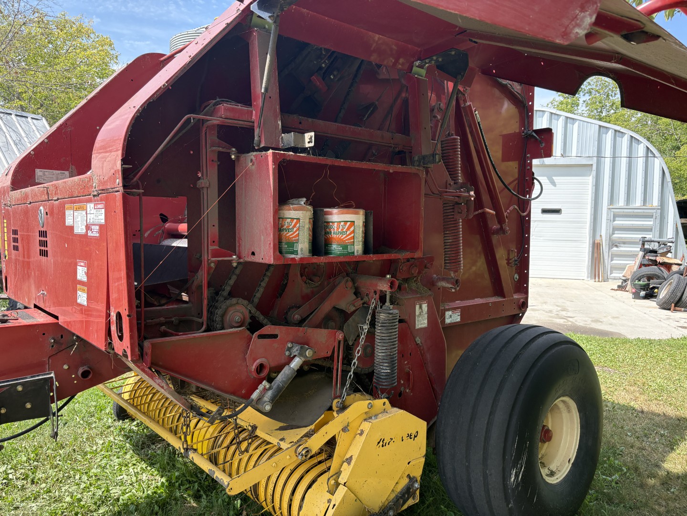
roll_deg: -0.3
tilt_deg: -2.8
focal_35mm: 26
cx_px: 344
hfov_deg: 67.3
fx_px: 516
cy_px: 258
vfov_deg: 53.1
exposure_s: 1/1048
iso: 64
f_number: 1.6
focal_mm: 5.96
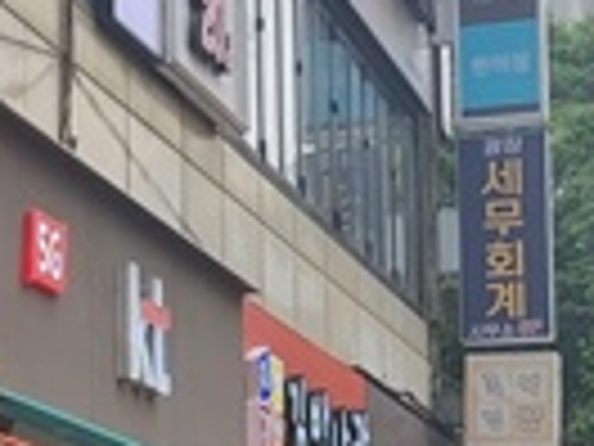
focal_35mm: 151
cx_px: -130
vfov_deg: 9.7
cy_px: 507
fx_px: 2591
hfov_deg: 12.7
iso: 50
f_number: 1.8
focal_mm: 5.4
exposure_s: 1/1128
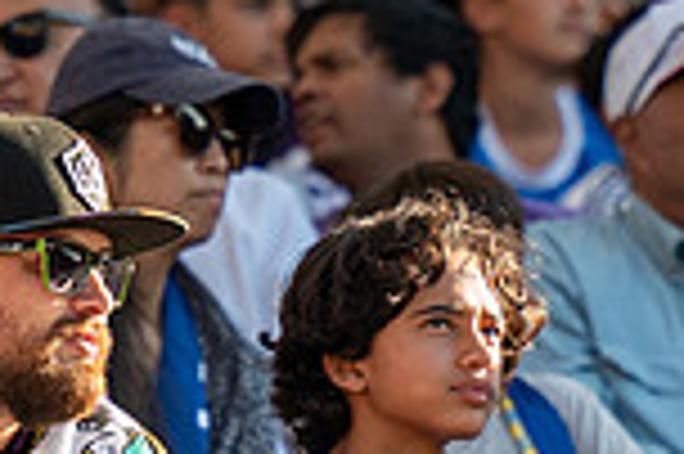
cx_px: 522
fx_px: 17803
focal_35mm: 938
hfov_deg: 2.2
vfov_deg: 1.5
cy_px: 463
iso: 450
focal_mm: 140
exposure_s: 1/2000
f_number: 2.8
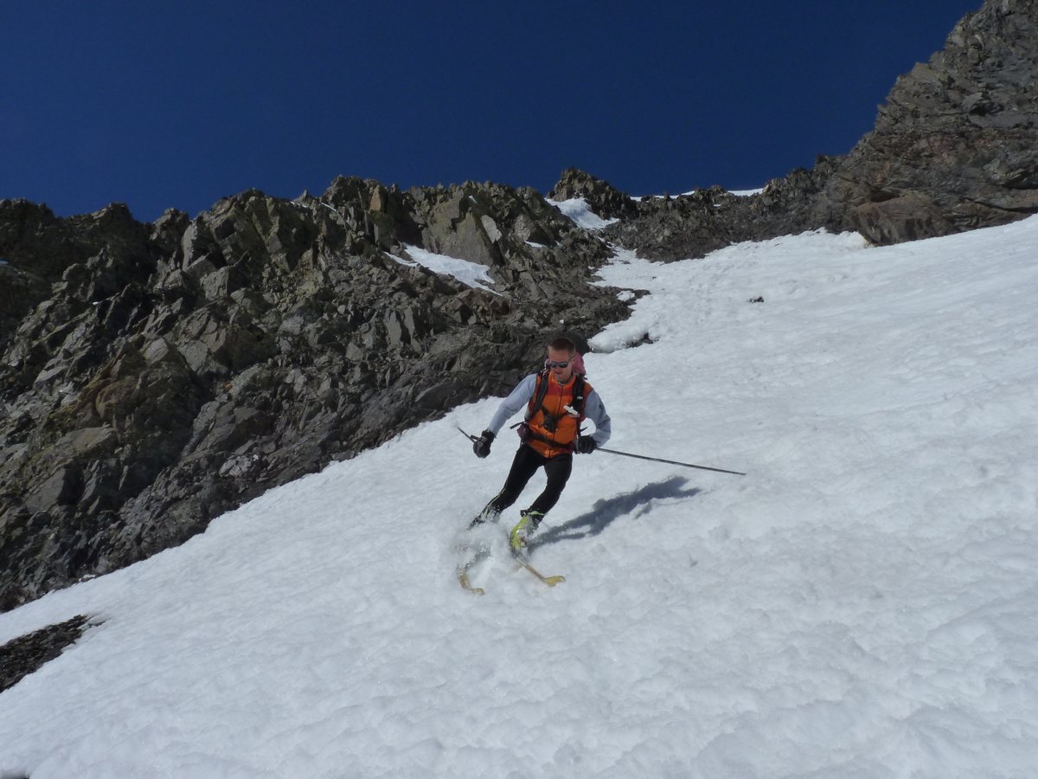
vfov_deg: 51.4
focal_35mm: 27
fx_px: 810
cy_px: 390
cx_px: 519
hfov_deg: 65.3
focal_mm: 4.8
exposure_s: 1/800
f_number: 8
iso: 125
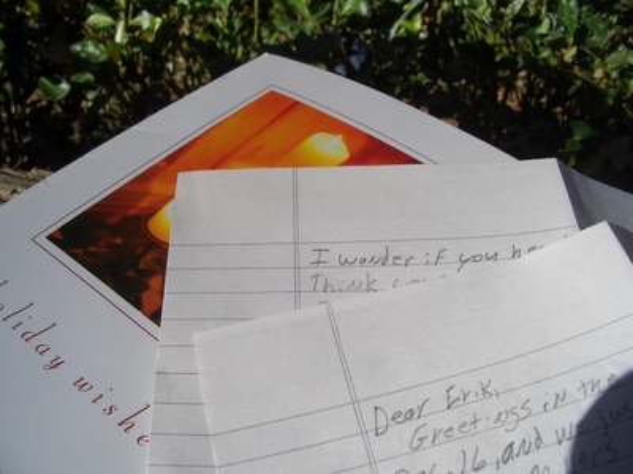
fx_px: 640
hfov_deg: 52.6
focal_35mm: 35
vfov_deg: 40.7
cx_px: 316
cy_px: 237
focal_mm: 5.8
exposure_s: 1/500
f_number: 4.3
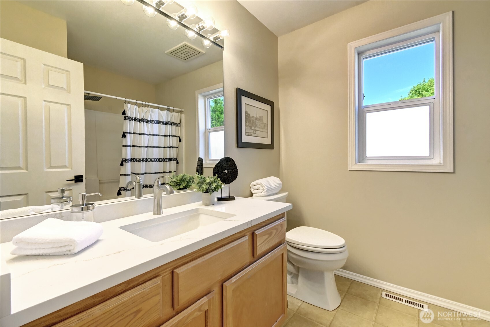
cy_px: 164
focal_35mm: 15
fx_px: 204
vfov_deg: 77.3
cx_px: 245
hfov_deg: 100.4
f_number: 11
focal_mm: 10
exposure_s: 1/20
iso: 3200
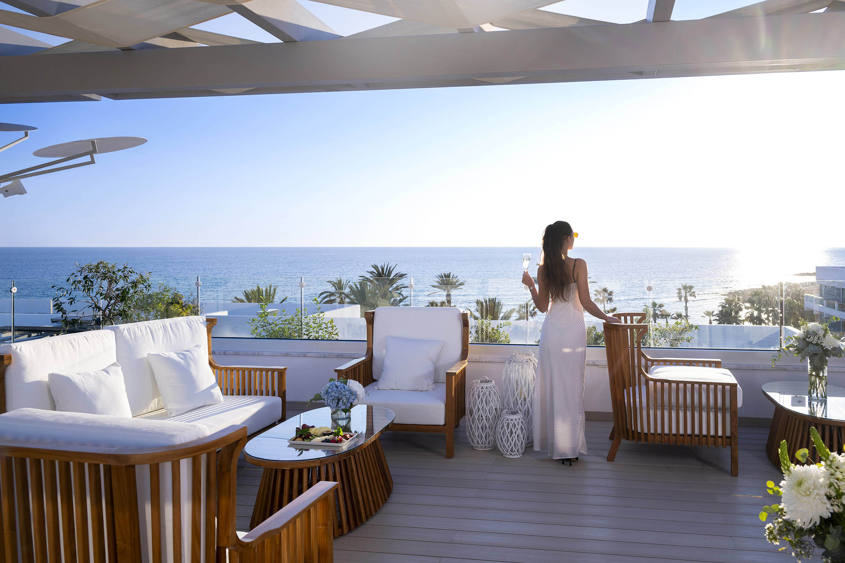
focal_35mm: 26
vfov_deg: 48.7
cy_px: 282
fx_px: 622
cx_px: 422
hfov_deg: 68.4
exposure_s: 1/160
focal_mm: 26.5
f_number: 6.3
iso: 250
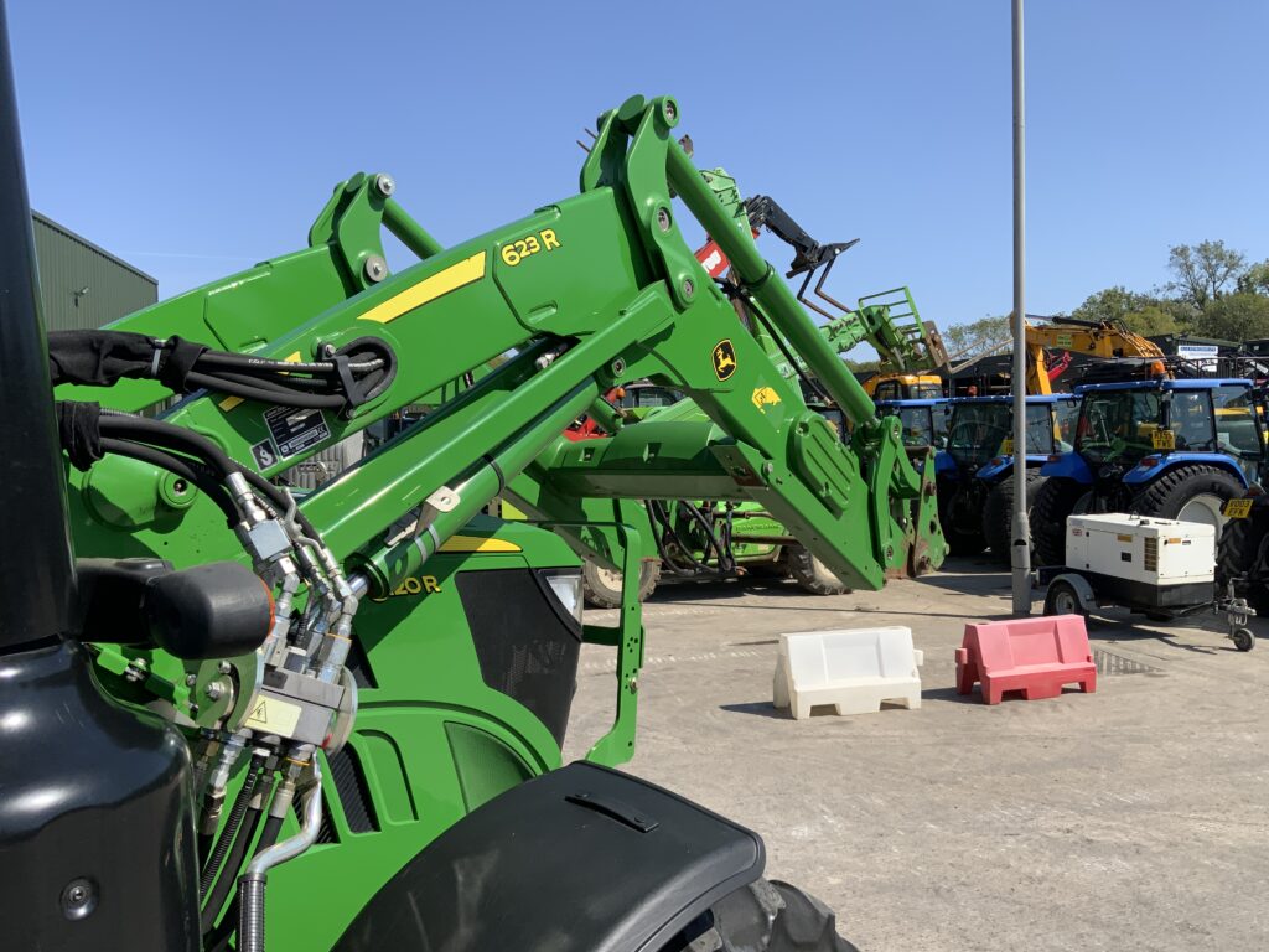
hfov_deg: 61.7
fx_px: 1063
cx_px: 634
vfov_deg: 48.2
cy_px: 476
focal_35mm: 29
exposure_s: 1/1534
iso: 16
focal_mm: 3
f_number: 1.8
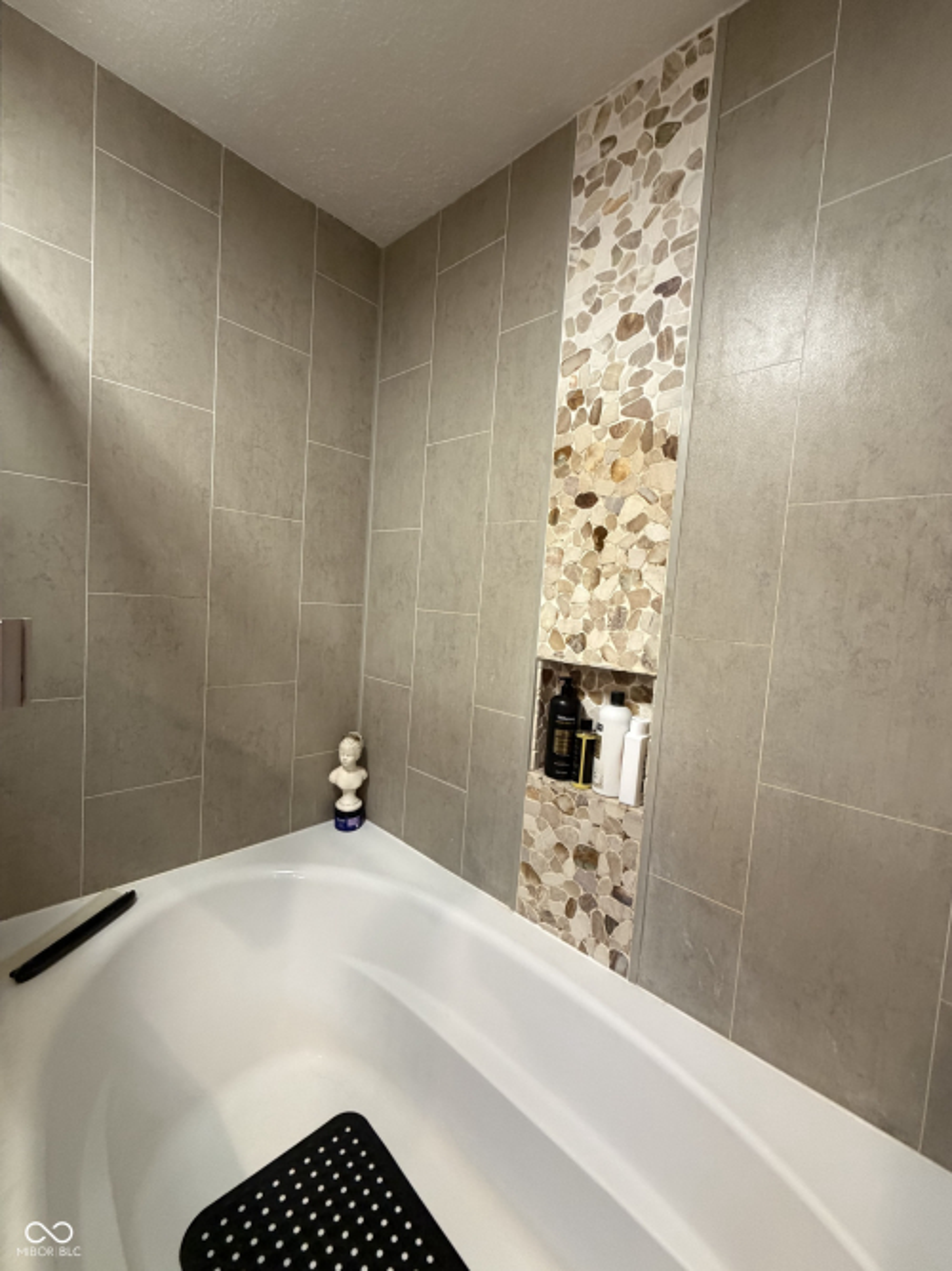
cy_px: 636
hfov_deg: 85.7
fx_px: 514
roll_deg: -3.6
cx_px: 476
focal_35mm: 14
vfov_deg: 102.1
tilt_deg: -3.7
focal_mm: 2.22
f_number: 2.2
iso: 400
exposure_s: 1/60
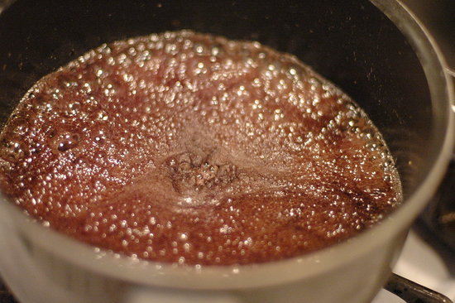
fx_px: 947
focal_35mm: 75
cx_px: 228
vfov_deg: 18.2
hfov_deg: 27.0
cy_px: 152
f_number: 1.4
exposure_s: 1/125
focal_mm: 50
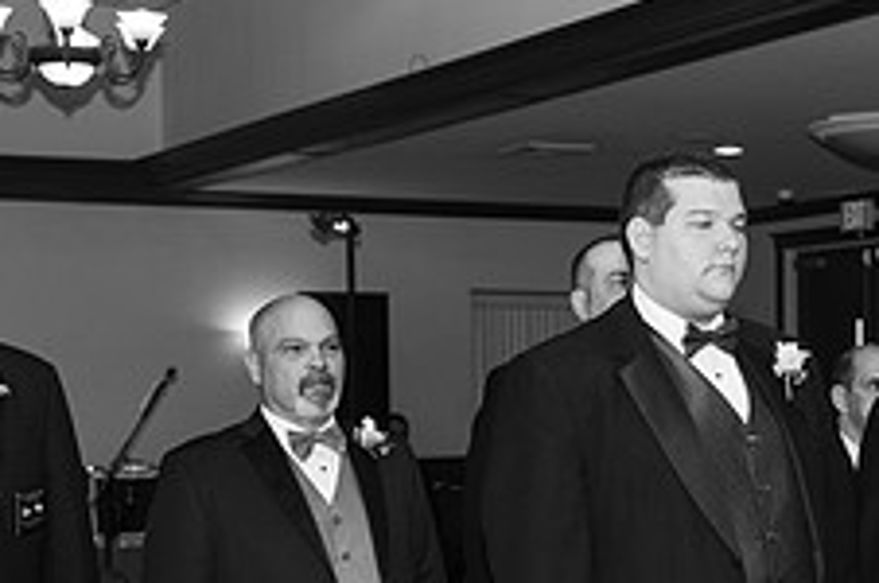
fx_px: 2194
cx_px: 692
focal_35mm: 90
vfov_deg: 15.1
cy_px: 464
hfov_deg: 22.4
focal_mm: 35
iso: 800
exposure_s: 1/200
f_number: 4
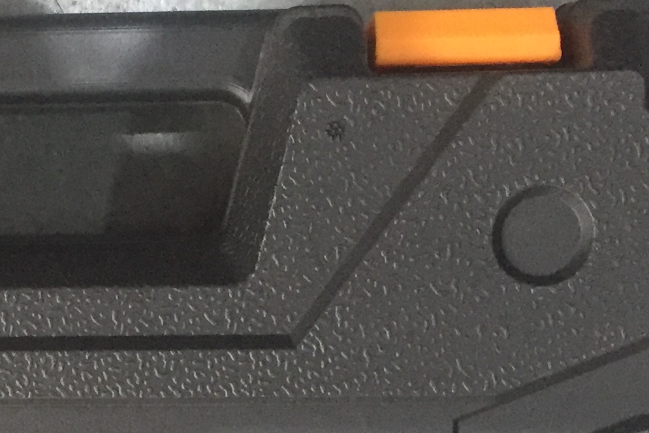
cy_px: 492
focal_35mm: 99
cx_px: 68
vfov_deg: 13.5
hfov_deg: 20.2
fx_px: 1785
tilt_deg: -77.3
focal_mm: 4.15
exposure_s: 1/25
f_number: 2.2
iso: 250
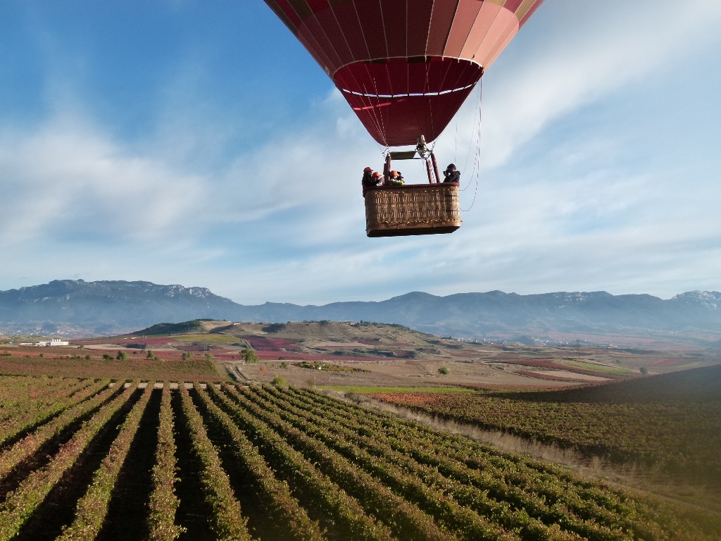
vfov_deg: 31.5
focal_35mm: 46
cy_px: 270
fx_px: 958
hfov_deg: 41.2
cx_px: 360
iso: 160
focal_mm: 8.3
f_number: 4
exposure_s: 1/640
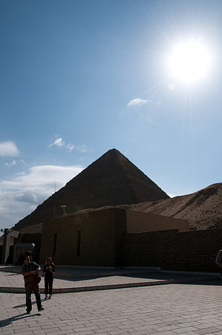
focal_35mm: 30
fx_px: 278
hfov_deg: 43.5
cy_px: 168
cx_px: 111
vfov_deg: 62.0
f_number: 14
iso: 200
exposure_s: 1/800
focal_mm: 20
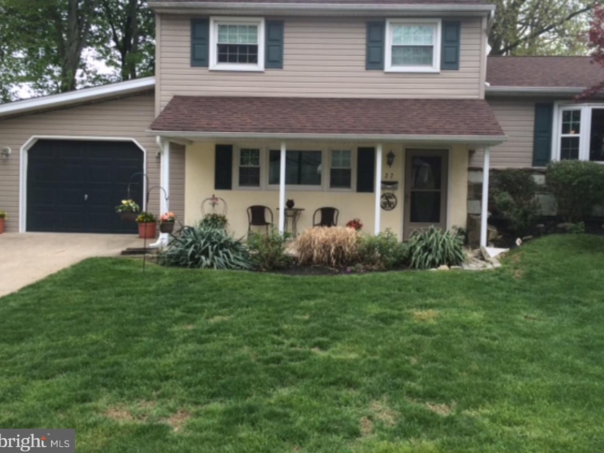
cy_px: 199
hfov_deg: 55.2
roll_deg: -1.0
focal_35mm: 33
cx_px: 335
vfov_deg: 42.9
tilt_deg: -2.8
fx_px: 576
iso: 32
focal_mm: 4.15
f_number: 2.2
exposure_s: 1/446
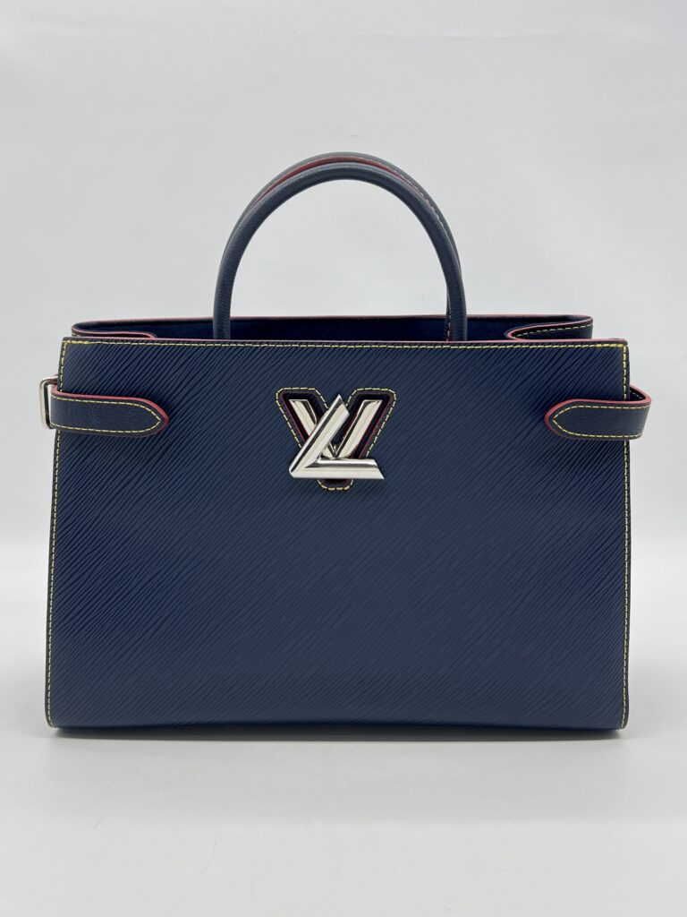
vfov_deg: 67.3
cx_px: 344
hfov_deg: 53.1
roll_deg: -0.3
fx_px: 688
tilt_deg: -6.0
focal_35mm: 26
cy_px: 458
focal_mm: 5.7
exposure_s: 1/114
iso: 32
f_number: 1.5
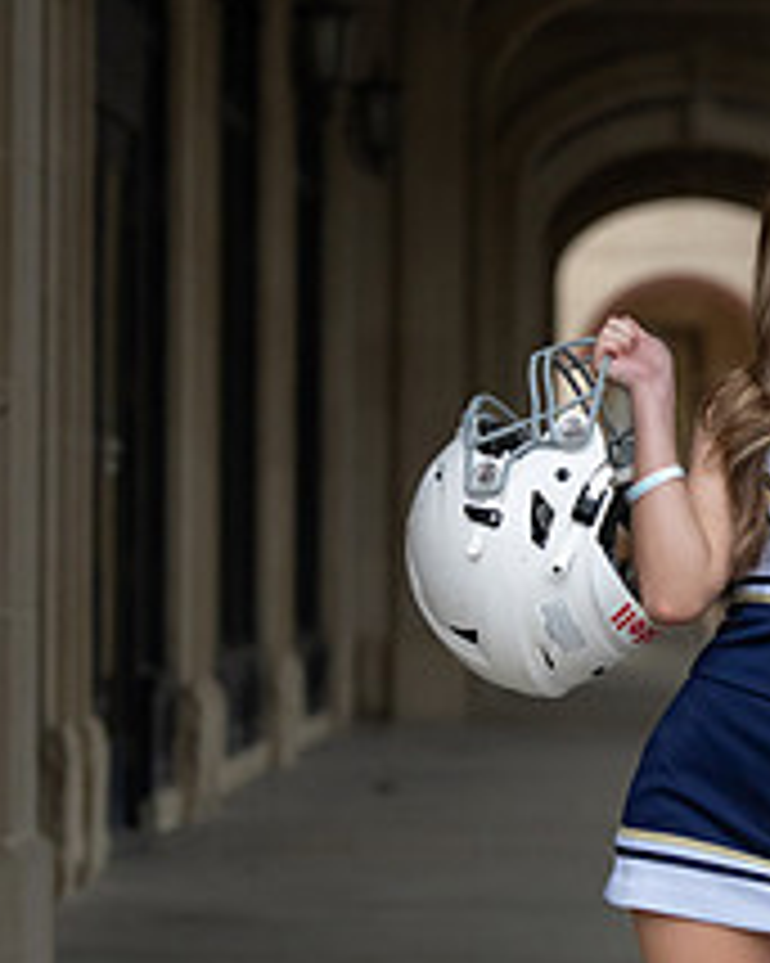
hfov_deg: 7.8
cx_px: 933
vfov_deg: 9.9
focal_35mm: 195
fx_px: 5559
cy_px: 670
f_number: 2.8
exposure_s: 1/250
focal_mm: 70
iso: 1600
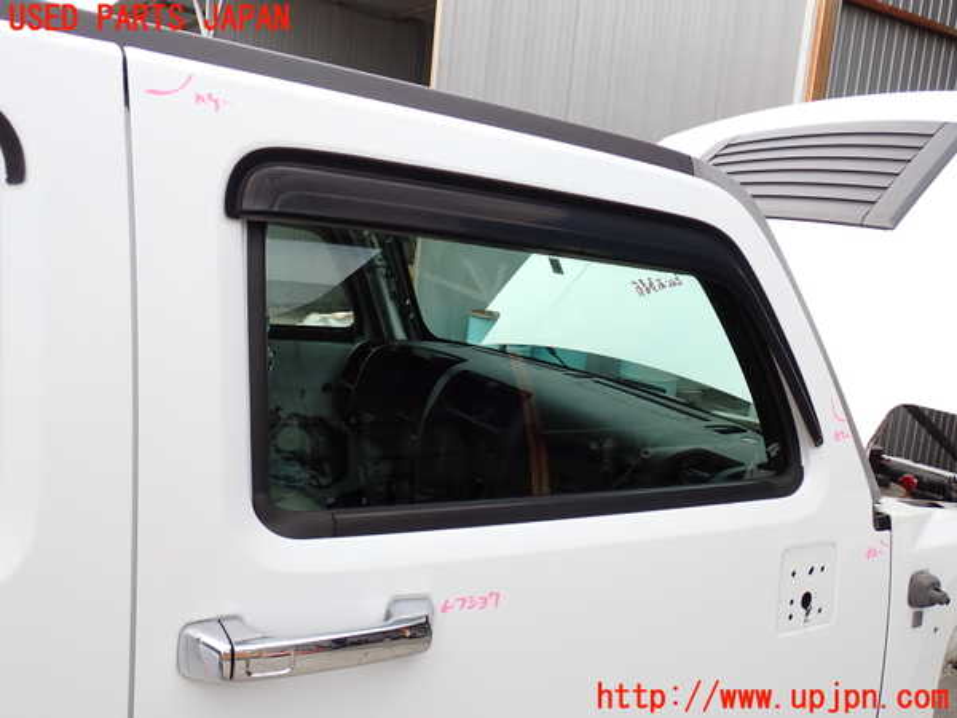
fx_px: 885
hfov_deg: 56.8
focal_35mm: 32
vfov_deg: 44.2
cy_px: 359
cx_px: 478
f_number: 3.2
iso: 100
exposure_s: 1/500
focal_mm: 5.79
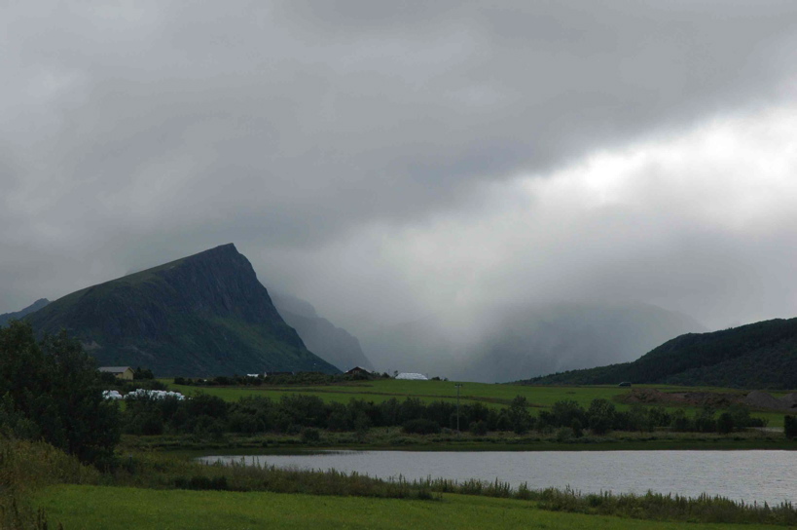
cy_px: 265
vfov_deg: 13.0
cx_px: 398
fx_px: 2322
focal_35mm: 105
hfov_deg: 19.5
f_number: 13
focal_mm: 70
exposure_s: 1/500
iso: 400
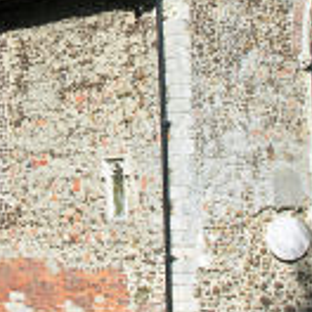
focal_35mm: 108
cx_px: 52
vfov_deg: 15.9
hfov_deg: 16.0
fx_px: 1101
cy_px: 32
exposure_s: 1/169
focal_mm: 8.9
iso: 50
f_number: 5.6
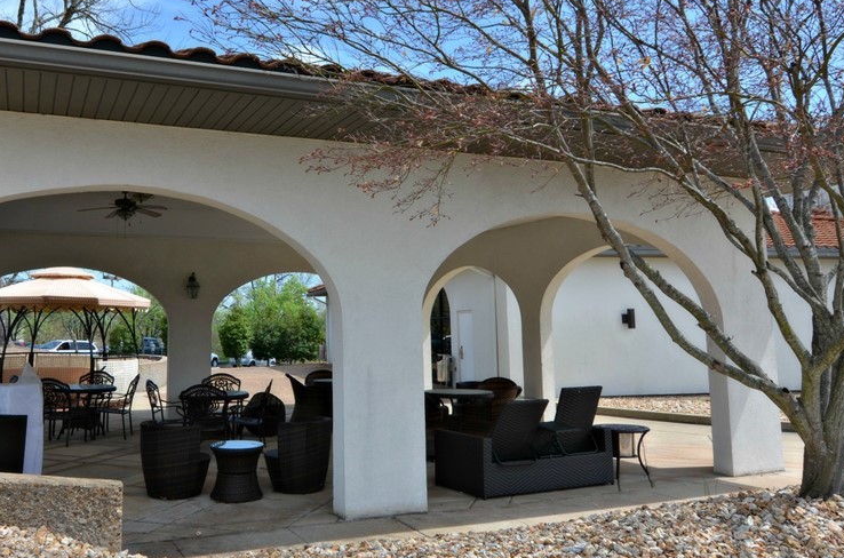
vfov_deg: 42.0
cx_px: 310
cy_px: 240
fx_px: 725
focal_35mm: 31
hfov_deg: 59.5
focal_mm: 14
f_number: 8
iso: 110
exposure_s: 1/250
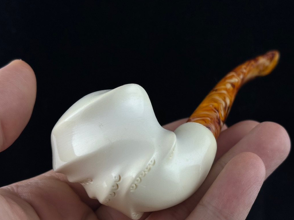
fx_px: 510
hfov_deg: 32.1
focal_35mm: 60
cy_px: 131
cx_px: 172
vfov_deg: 24.4
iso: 64
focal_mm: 6.86
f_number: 1.78
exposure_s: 1/843
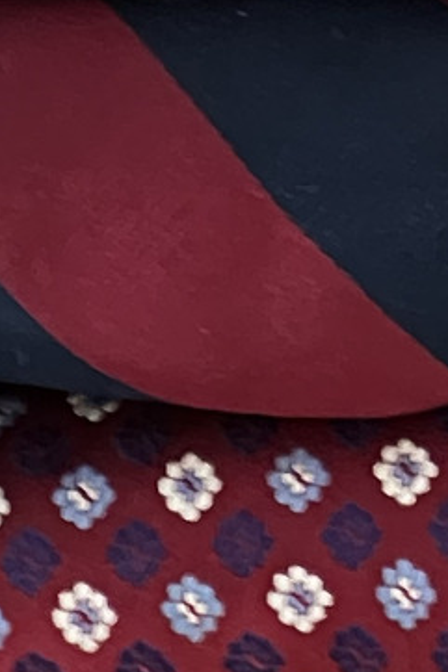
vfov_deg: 4.3
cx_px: 1056
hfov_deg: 2.9
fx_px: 8818
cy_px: -953
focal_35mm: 472
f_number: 2.8
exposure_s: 1/26
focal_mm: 9
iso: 400
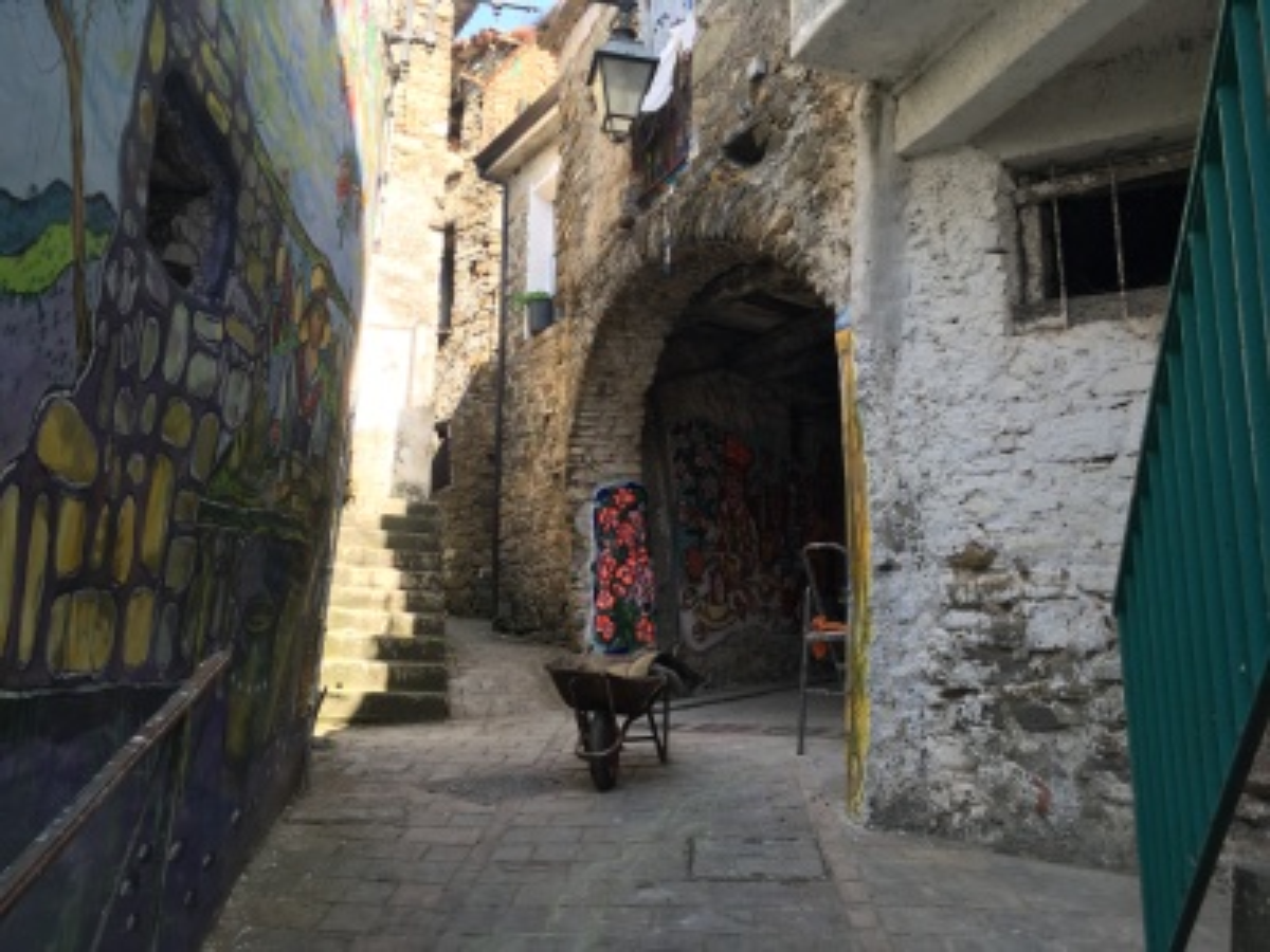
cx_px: 635
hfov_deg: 61.7
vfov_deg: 48.2
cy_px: 476
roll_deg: -0.4
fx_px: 1064
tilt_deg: +11.4
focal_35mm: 29
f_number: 2.2
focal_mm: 4.15
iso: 25
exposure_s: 1/124
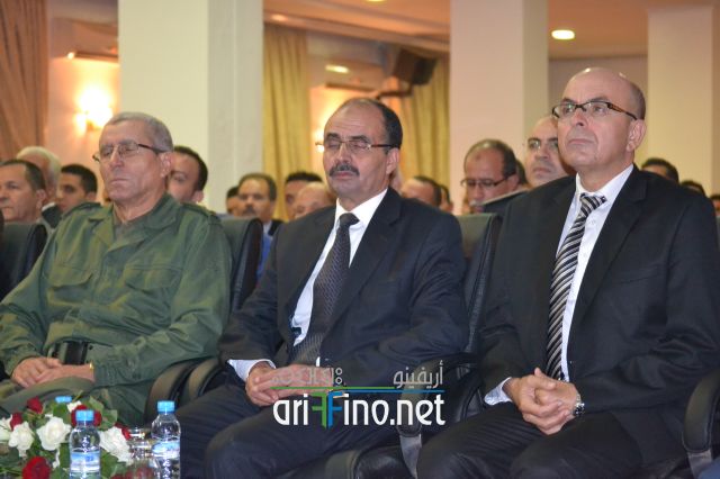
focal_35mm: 98
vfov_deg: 14.0
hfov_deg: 20.9
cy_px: 240
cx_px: 360
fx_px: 1949
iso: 3200
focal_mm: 65
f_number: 4.2
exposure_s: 1/60
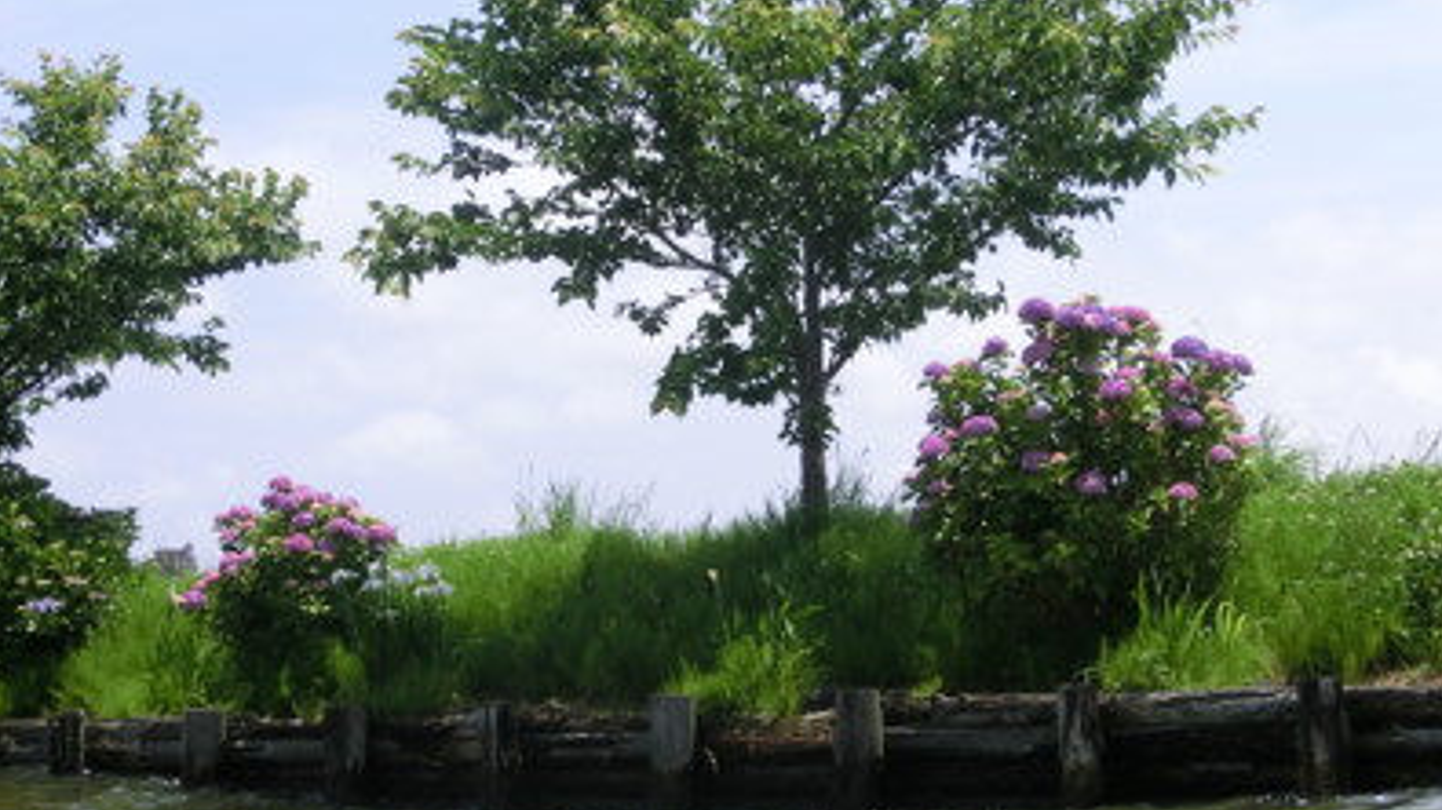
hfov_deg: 20.2
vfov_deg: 11.4
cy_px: 445
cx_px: 716
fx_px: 4052
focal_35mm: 106
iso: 80
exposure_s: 1/500
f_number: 5.3
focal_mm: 17.06
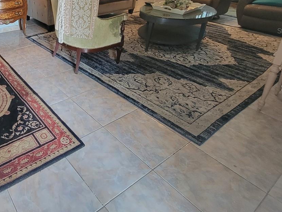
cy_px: 31
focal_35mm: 25
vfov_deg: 50.1
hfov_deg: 60.8
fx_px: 204
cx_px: 38
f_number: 2.2
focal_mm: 2.2
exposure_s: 1/40
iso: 320
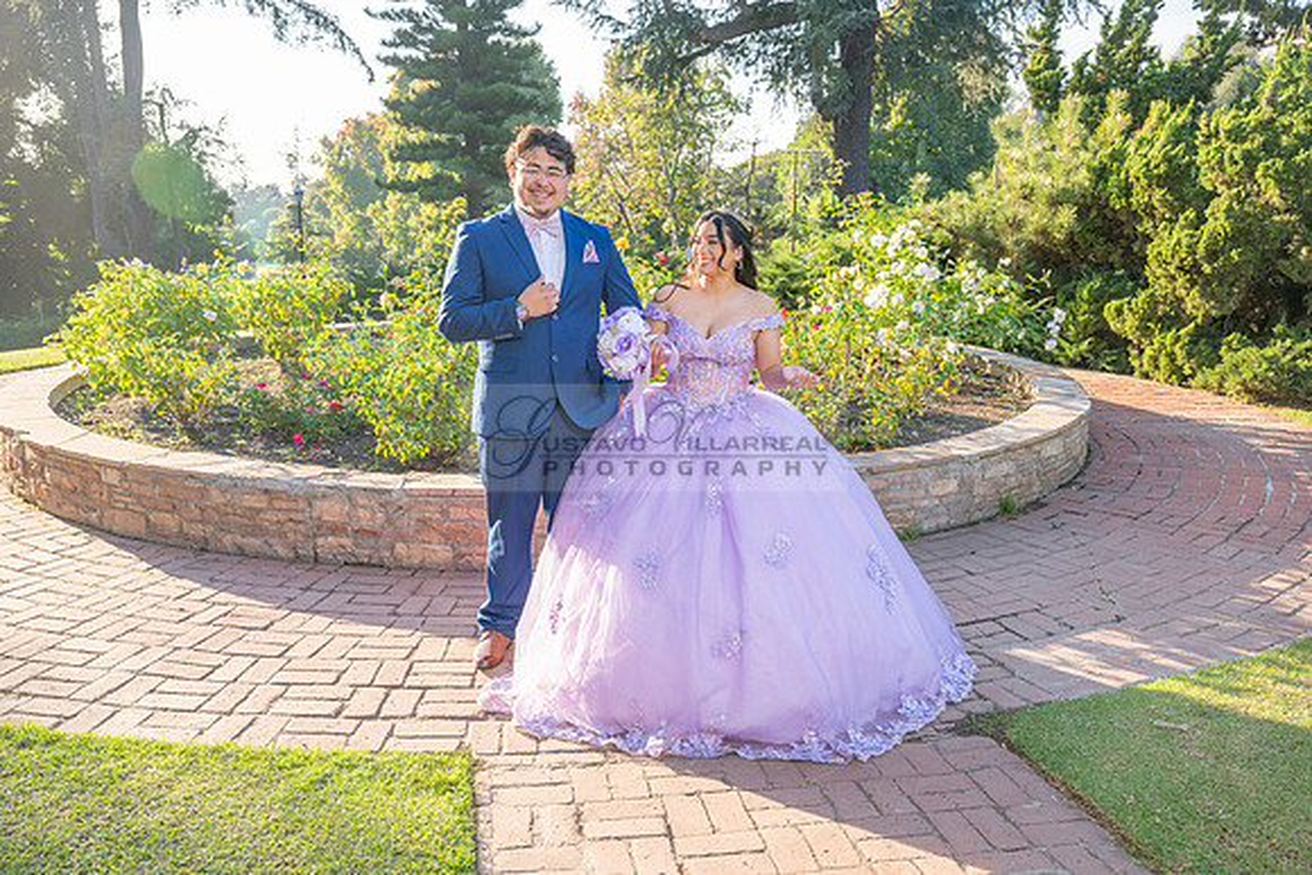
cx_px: 656
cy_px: 438
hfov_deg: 59.5
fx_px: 1148
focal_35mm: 32
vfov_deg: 41.7
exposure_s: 1/200
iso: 200
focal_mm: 31.5
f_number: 5.6
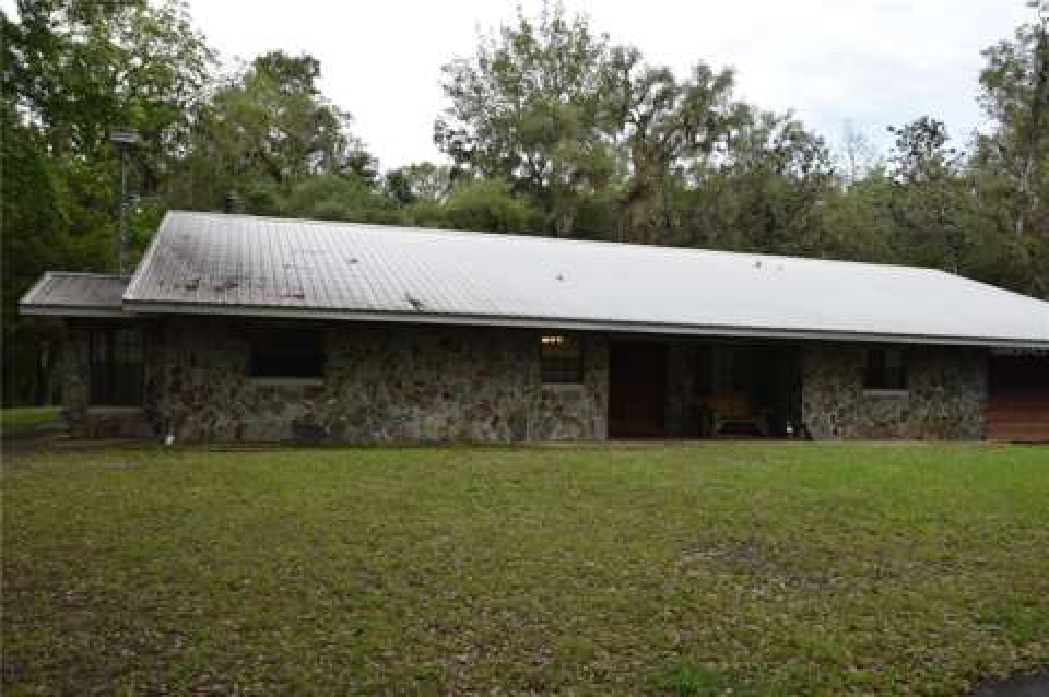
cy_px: 348
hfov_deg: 62.0
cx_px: 524
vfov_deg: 43.5
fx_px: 873
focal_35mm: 30
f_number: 13
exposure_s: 1/640
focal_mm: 30
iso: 1250
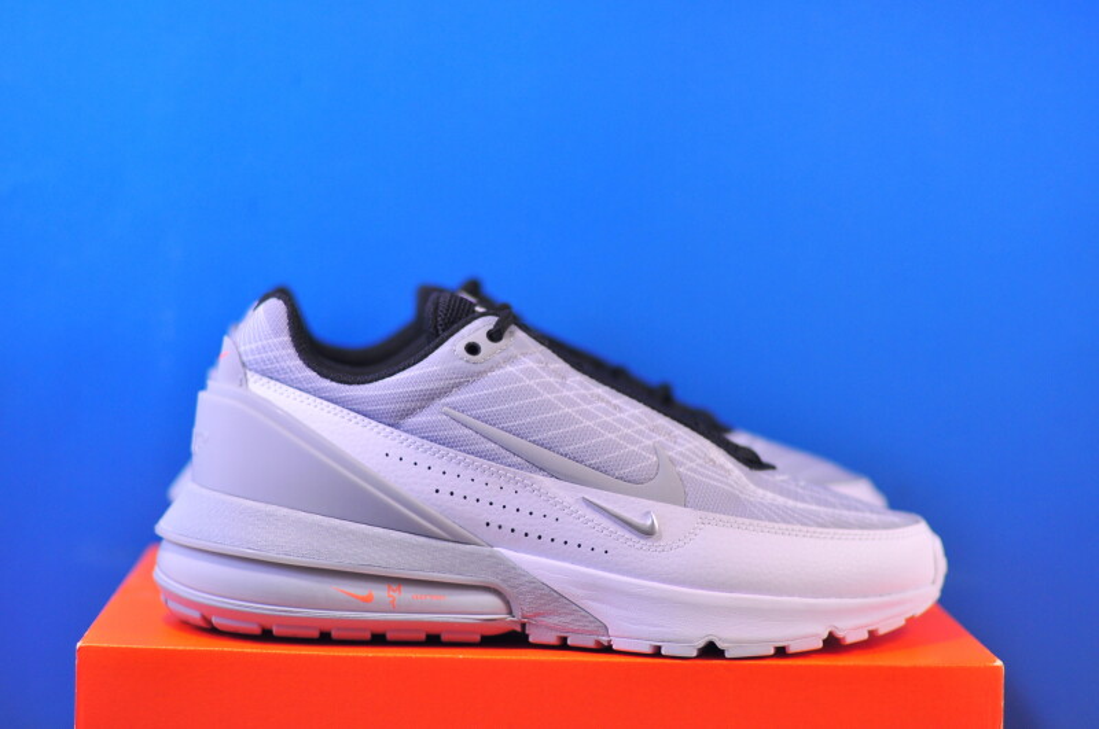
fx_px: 2286
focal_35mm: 75
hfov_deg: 27.0
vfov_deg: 18.1
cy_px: 364
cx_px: 550
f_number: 2
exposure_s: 1/320
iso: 250
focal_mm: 50
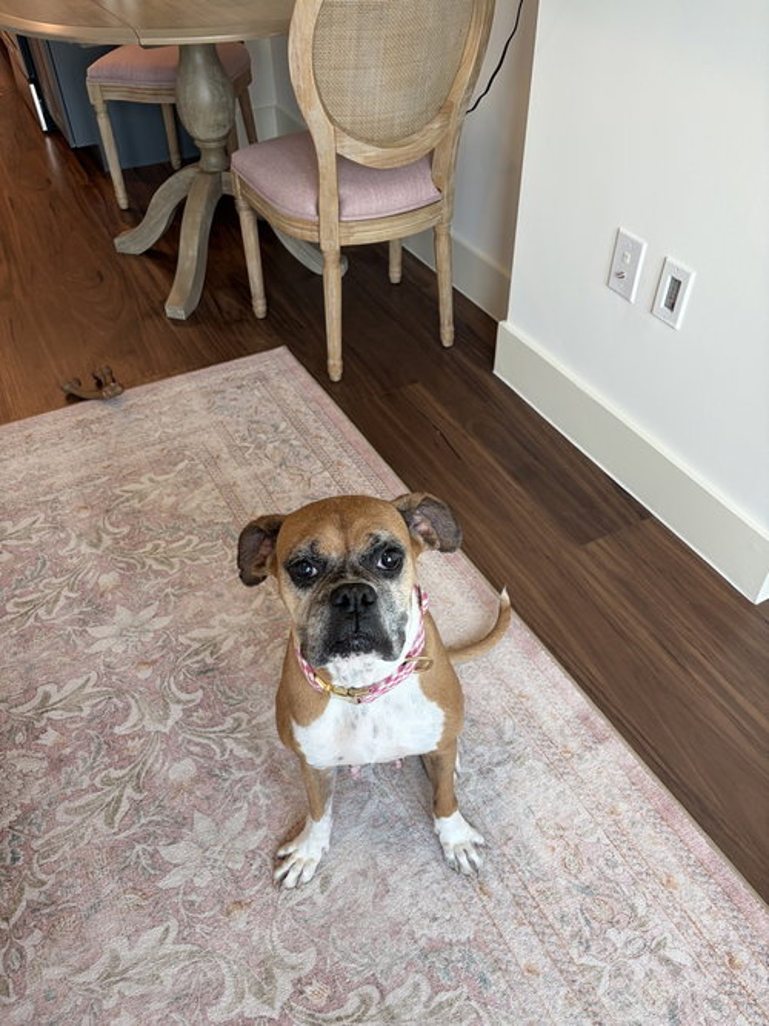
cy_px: 513
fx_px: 770
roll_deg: +1.9
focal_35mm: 26
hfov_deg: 53.0
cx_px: 384
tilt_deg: -42.5
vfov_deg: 67.3
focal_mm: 5.96
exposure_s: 1/60
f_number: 1.6
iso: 80
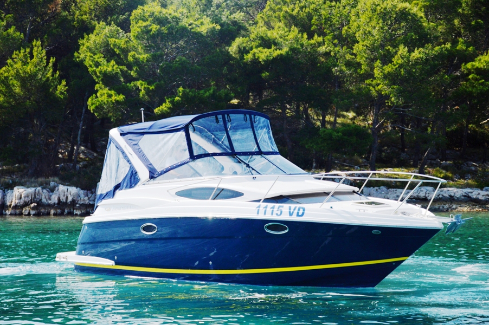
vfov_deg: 17.5
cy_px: 162
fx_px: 1059
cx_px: 244
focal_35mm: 78
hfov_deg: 26.0
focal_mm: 52
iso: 360
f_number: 4.8
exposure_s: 1/4000
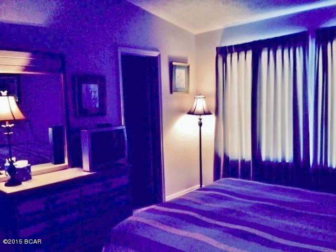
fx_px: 320
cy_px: 126
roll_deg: +0.2
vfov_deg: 42.9
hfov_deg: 55.4
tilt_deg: -5.2
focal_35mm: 33
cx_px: 168
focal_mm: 4.12
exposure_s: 1/20
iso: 80
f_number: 2.4
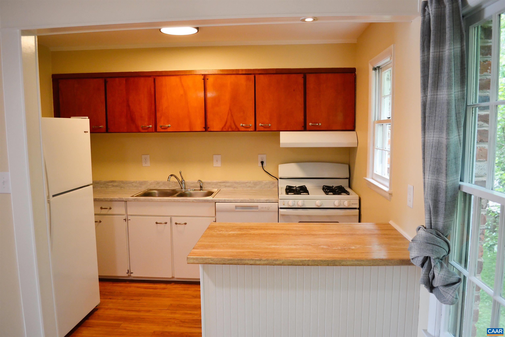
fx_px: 379
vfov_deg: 47.9
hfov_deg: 67.4
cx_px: 252
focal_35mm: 27
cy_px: 168
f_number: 3.5
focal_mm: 18
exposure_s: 1/60
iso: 560
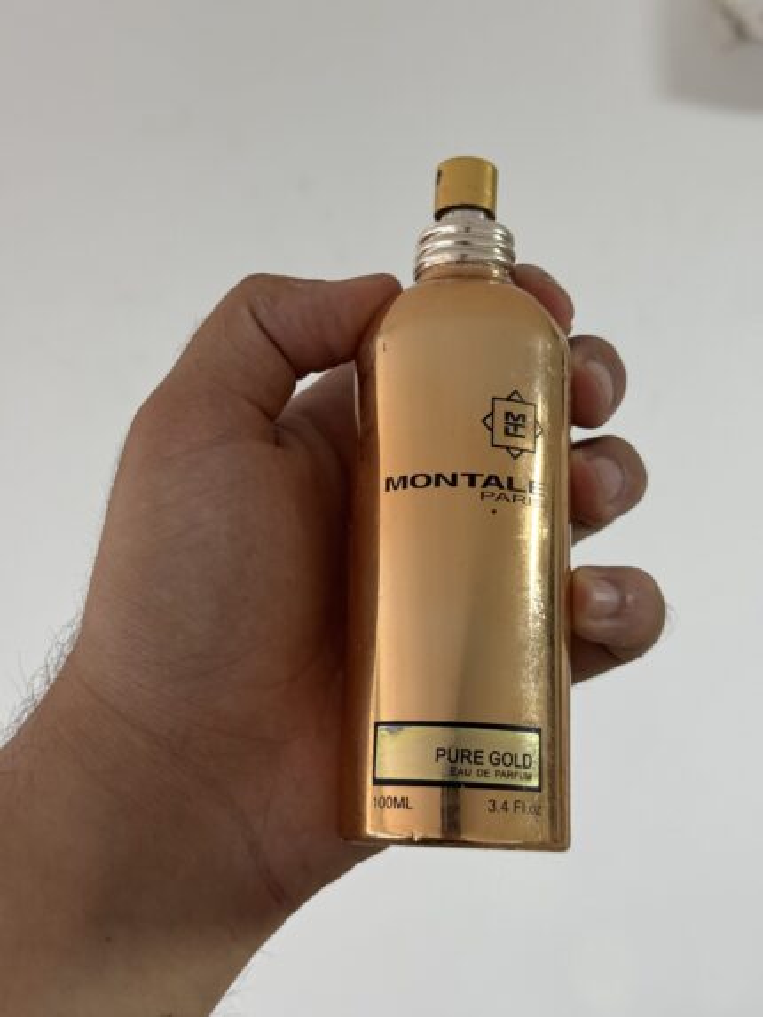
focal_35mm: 48
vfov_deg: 39.6
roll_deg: -0.7
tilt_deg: -21.3
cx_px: 382
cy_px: 508
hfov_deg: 30.3
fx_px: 1410
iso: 100
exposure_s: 1/50
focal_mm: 6.76
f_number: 1.78
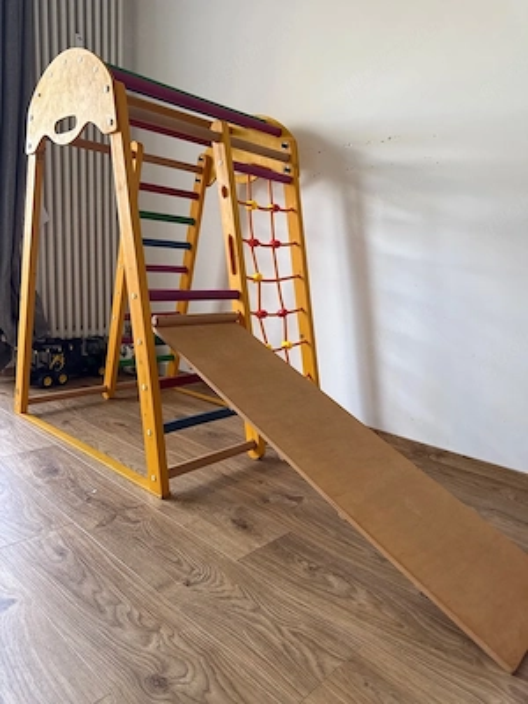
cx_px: 264
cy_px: 352
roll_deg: -3.4
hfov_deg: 56.8
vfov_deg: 71.6
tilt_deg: -11.0
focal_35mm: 24
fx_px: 488
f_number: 1.78
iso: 200
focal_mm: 6.76
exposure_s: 1/121
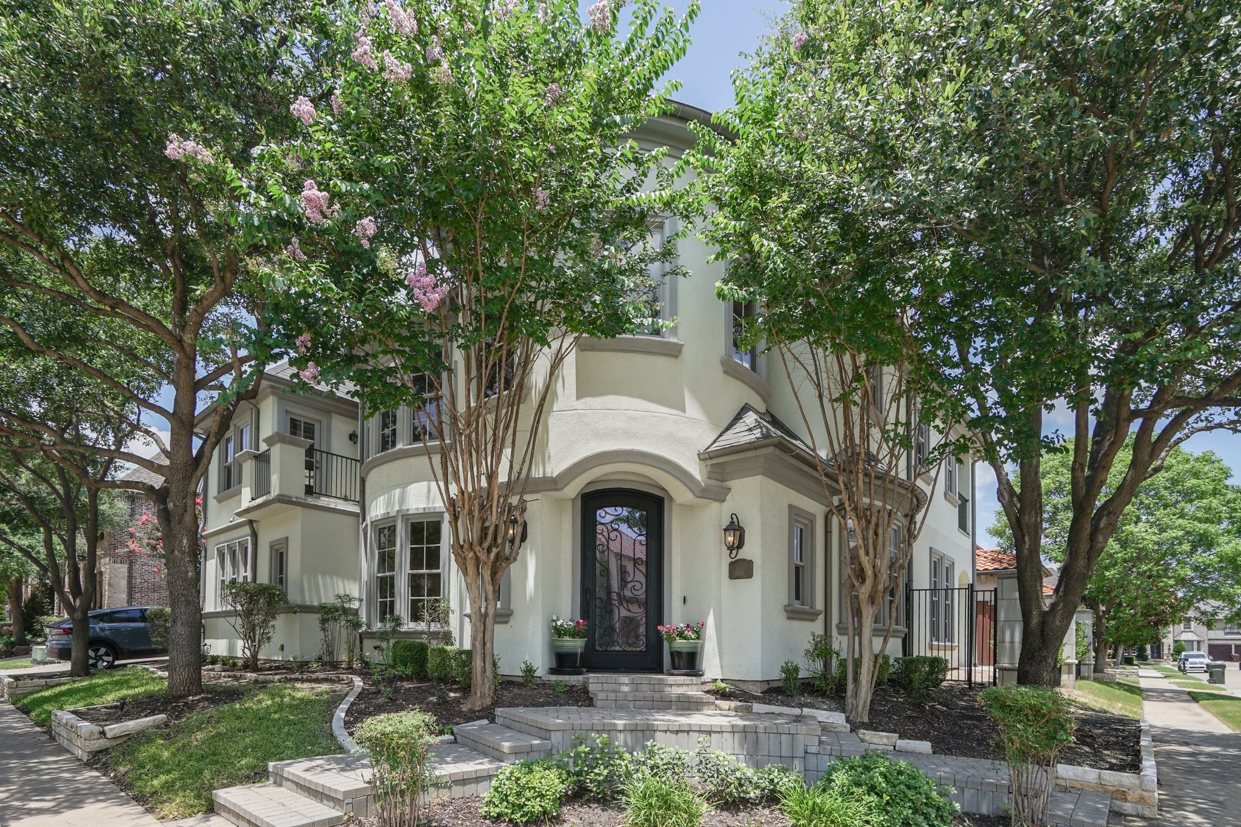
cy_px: 414
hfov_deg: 96.7
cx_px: 620
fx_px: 551
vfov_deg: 73.7
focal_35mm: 16
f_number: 8
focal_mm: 16
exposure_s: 1/60
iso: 400
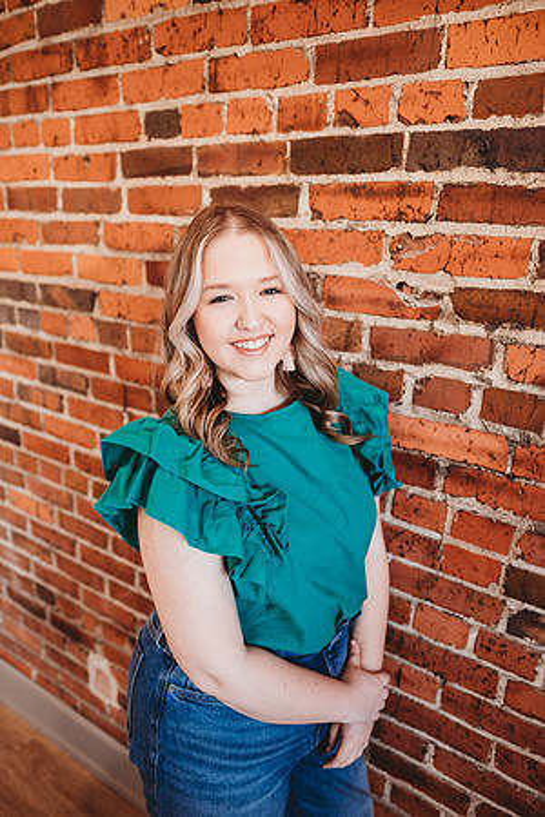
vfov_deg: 73.7
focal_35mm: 24
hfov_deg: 53.1
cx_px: 272
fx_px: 545
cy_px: 408
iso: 500
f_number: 2.2
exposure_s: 1/160
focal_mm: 24
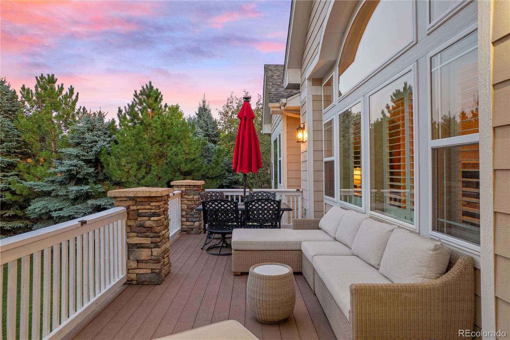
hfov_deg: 78.6
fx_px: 311
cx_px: 255
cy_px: 170
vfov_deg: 57.2
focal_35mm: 22
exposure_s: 1/15
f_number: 2.8
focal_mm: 8.38
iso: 160
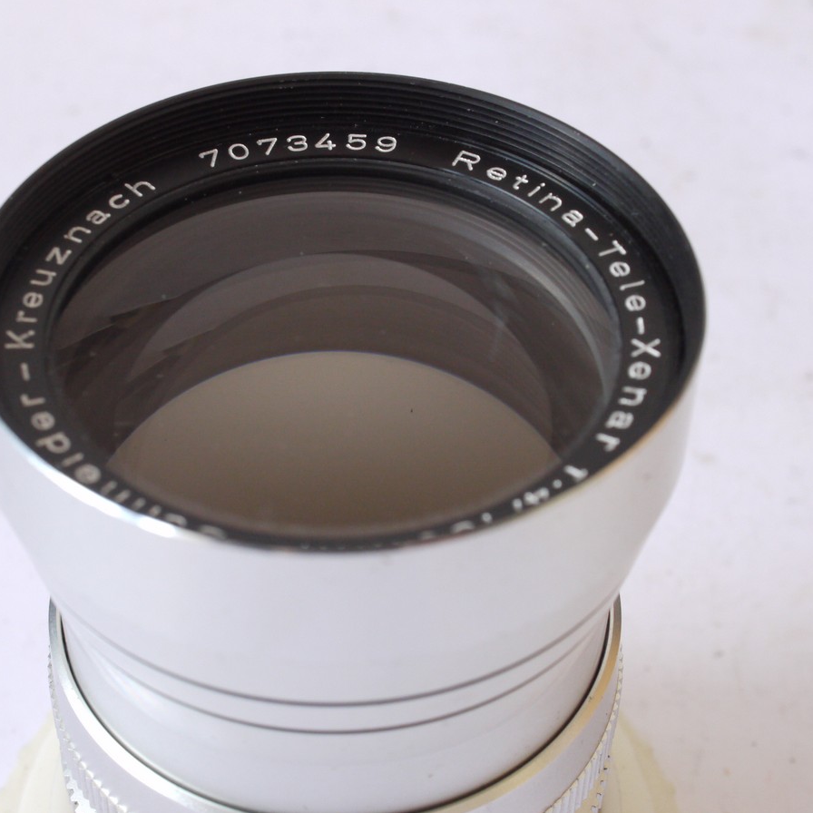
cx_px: 321
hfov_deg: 24.3
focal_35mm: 71
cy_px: 406
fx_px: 1887
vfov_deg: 24.3
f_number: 9
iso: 800
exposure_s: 1/50
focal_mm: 30
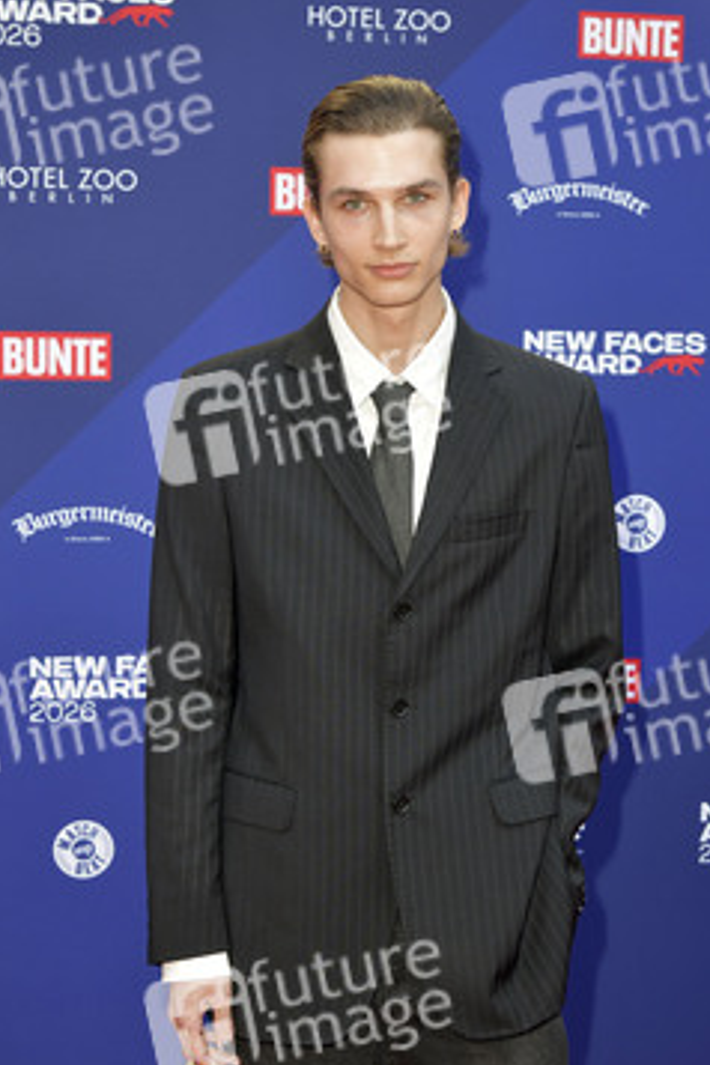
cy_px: 564
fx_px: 1657
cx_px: 385
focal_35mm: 56
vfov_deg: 35.6
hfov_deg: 24.2
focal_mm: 50
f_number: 6.3
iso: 640
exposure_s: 1/200
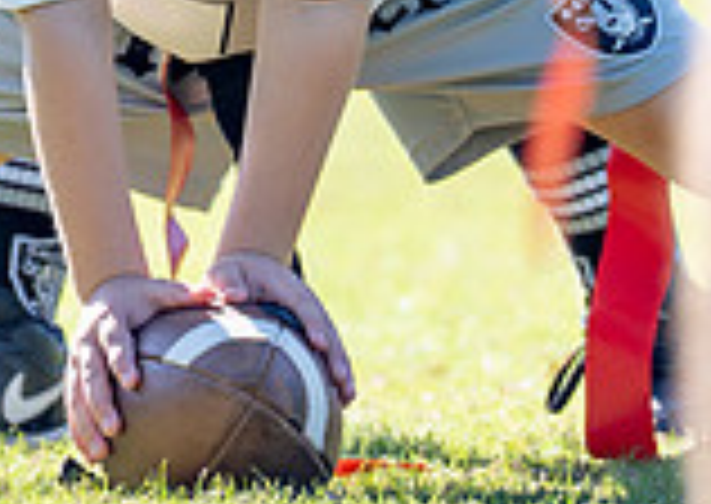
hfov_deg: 1.2
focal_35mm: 1625
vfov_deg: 0.9
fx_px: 32730
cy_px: -310
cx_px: -40
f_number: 2.8
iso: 250
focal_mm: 200
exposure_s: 1/2500
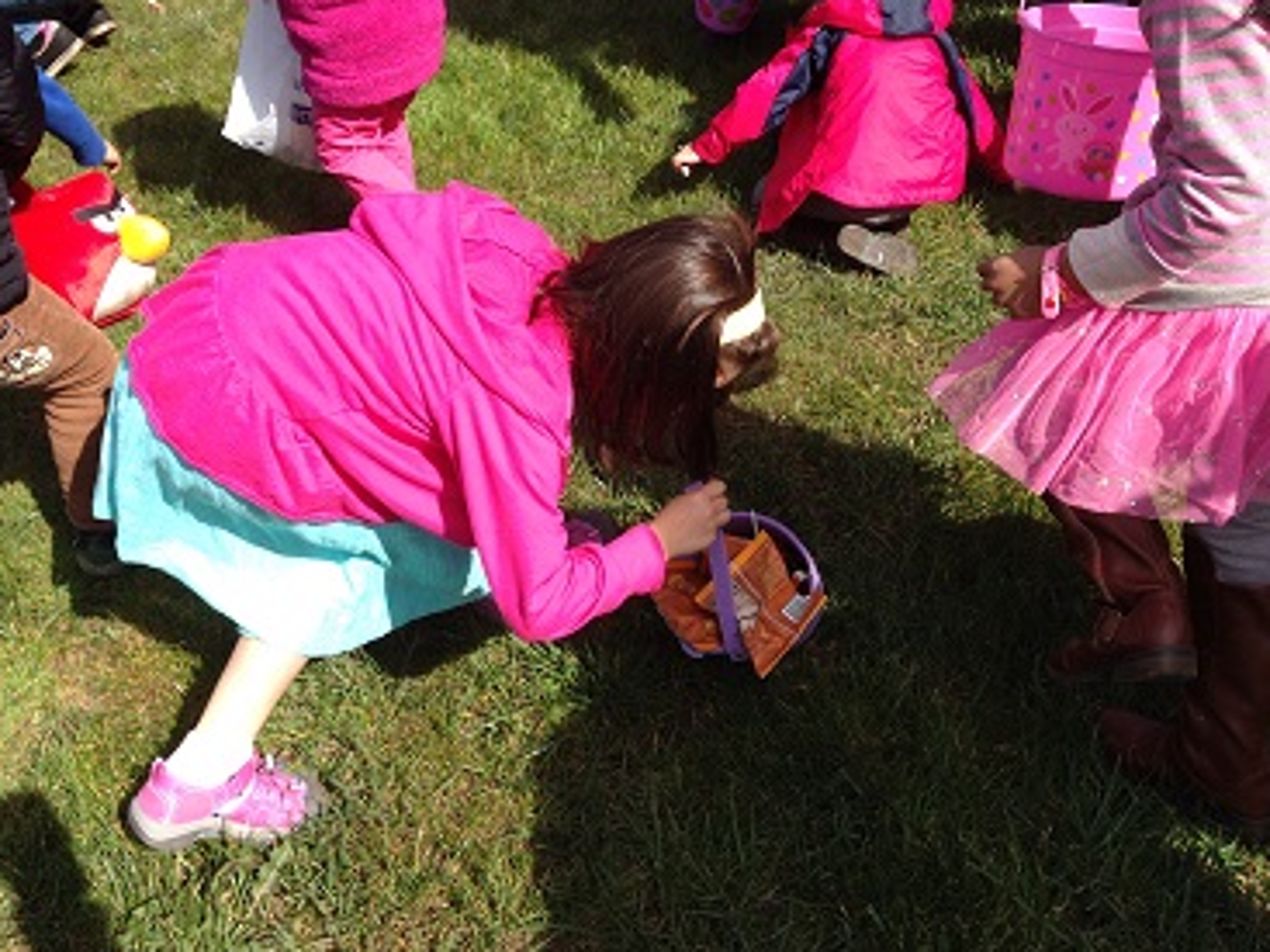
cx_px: 633
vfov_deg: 39.6
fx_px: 1320
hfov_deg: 51.4
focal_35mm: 36
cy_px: 436
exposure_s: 1/1178
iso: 50
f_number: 2.4
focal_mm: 4.12
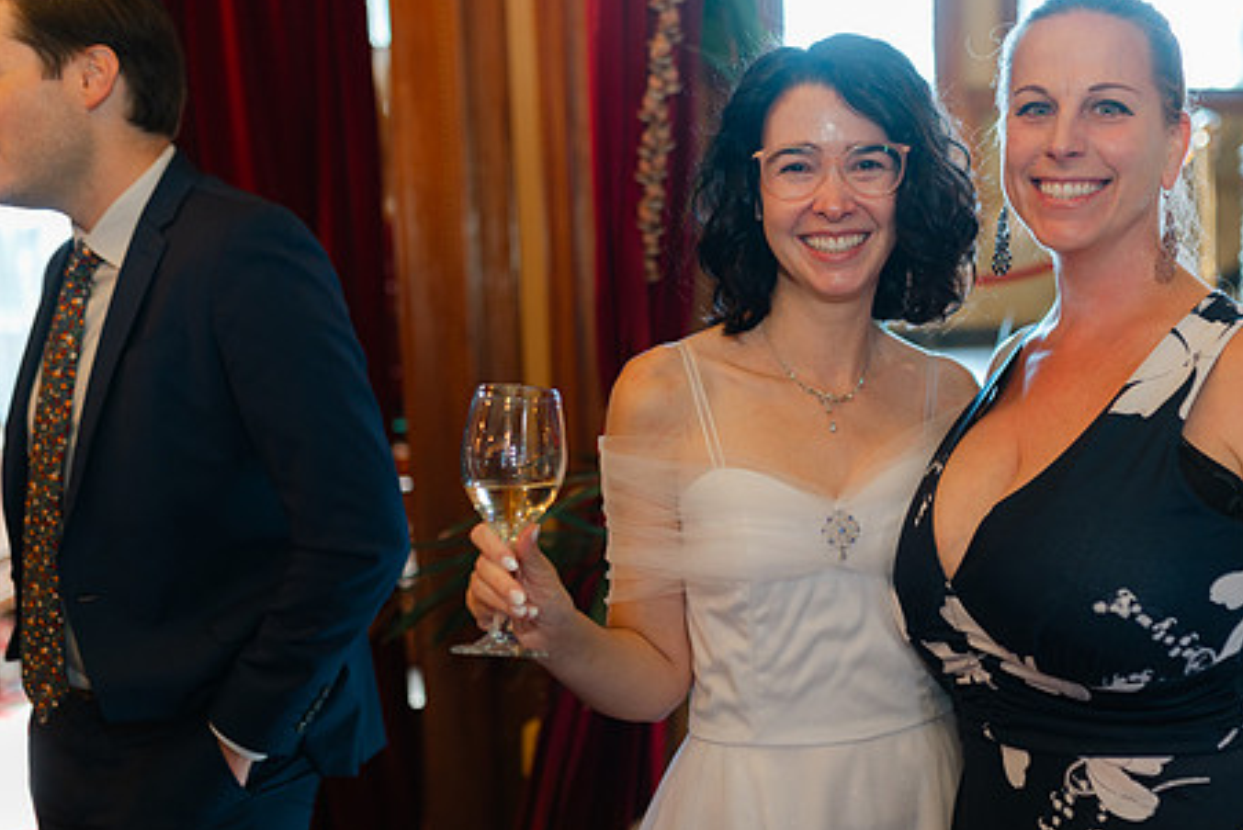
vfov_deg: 29.9
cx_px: 797
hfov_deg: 43.2
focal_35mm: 45
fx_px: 1554
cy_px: 454
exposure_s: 1/100
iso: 250
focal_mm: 35
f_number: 2
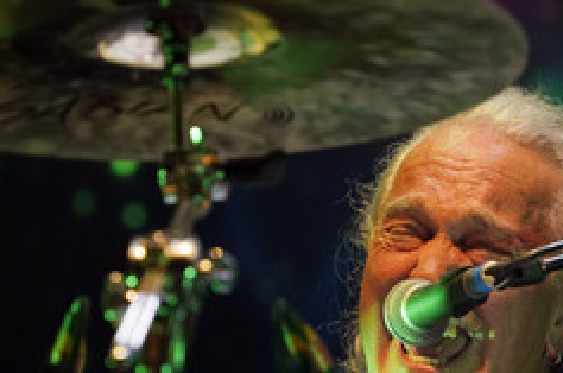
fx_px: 5946
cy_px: 261
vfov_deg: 3.6
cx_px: 472
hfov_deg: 5.4
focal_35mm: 381
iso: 1600
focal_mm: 200
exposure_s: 1/80
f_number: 5.6
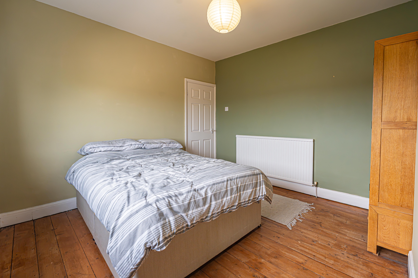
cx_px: 208
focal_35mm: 15
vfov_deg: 77.2
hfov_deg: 100.4
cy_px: 130
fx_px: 174
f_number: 7.1
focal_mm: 14
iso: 1000
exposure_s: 1/100
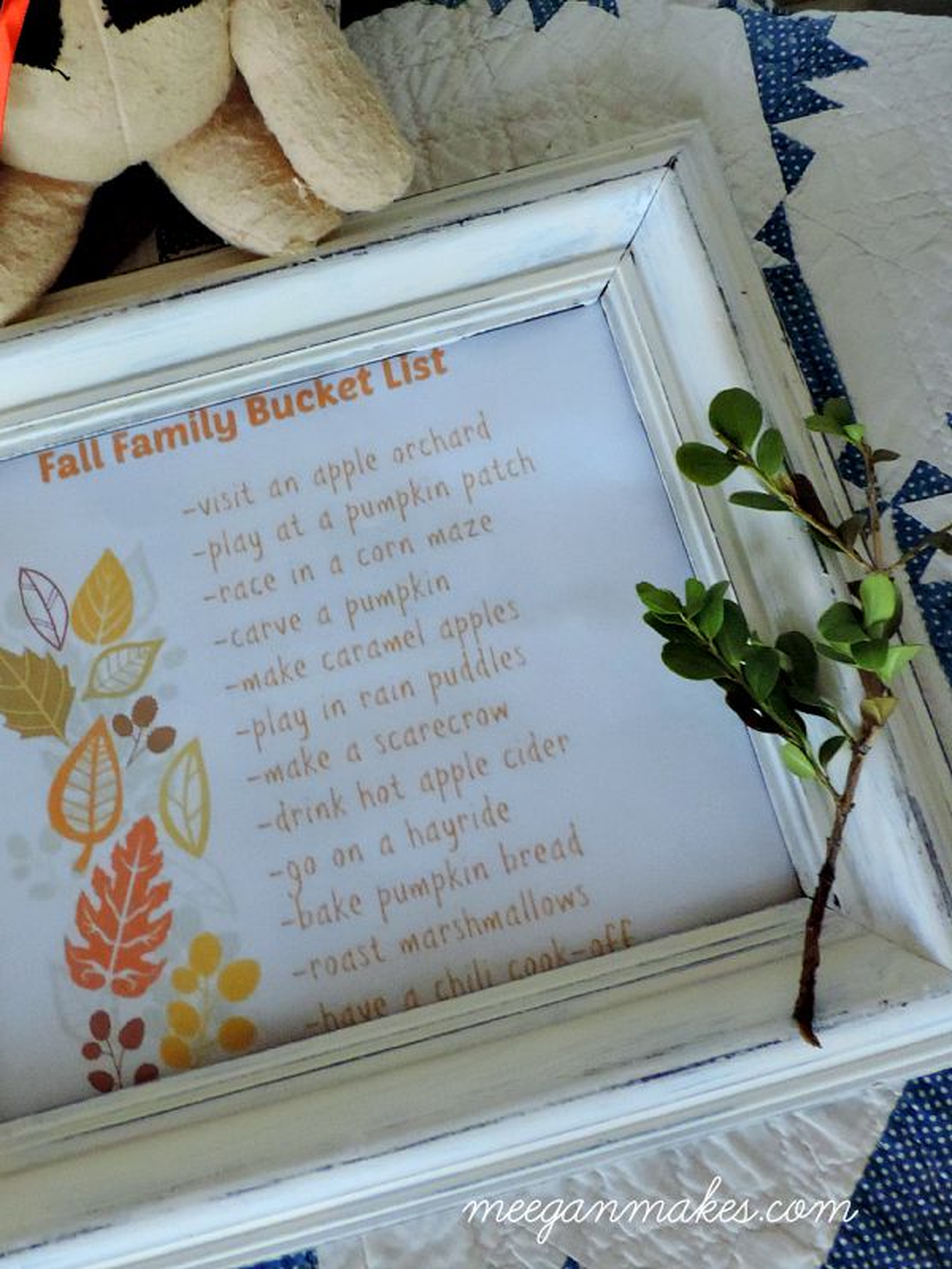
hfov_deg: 56.8
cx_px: 476
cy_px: 634
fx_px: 880
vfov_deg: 71.6
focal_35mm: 24
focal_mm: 4.3
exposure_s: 1/30
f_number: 5.3
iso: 500
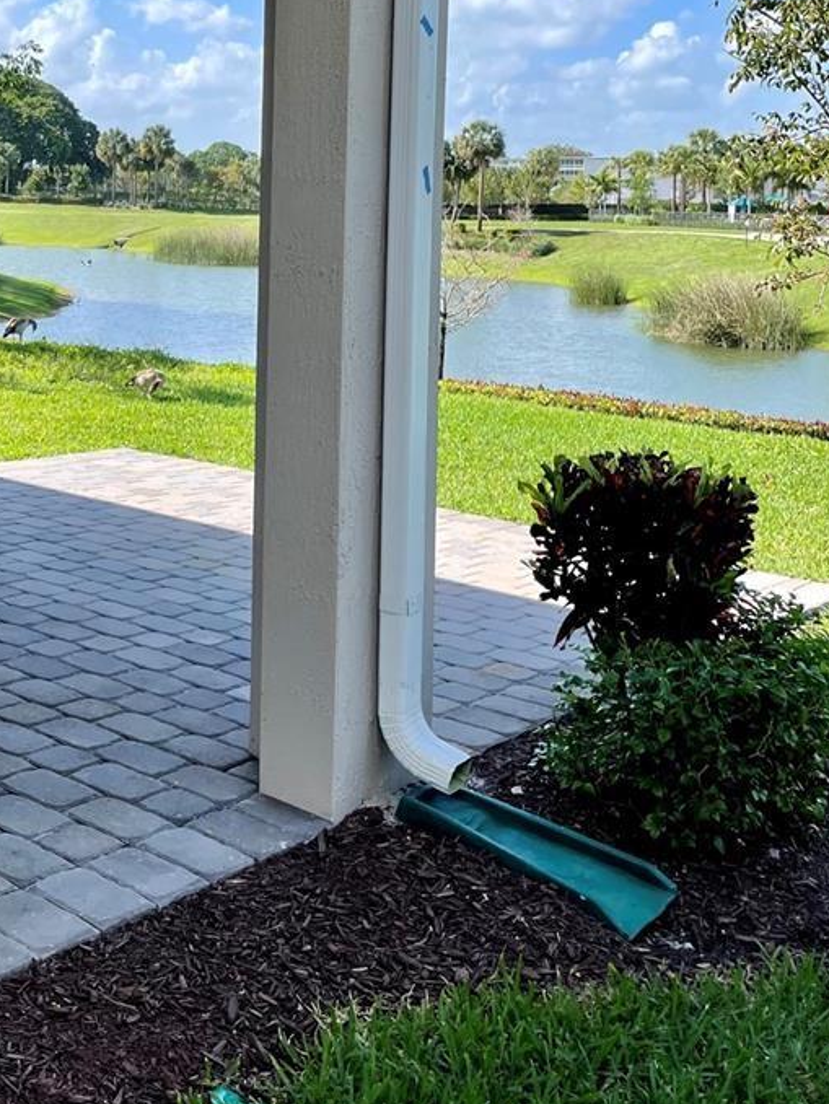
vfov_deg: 39.9
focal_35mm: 46
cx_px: 202
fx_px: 1468
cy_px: 252
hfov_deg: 31.0
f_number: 1.6
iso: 32
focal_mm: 4.2
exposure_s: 1/1825
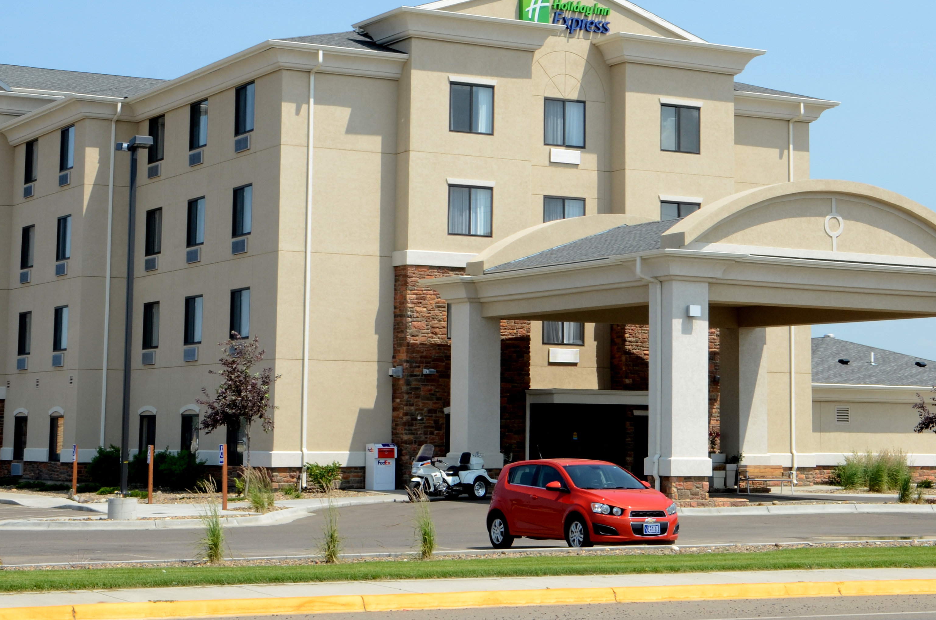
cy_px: 126
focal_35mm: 82
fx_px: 2128
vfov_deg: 16.5
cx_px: 527
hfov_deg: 24.8
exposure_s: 1/125
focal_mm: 34
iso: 200
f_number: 16
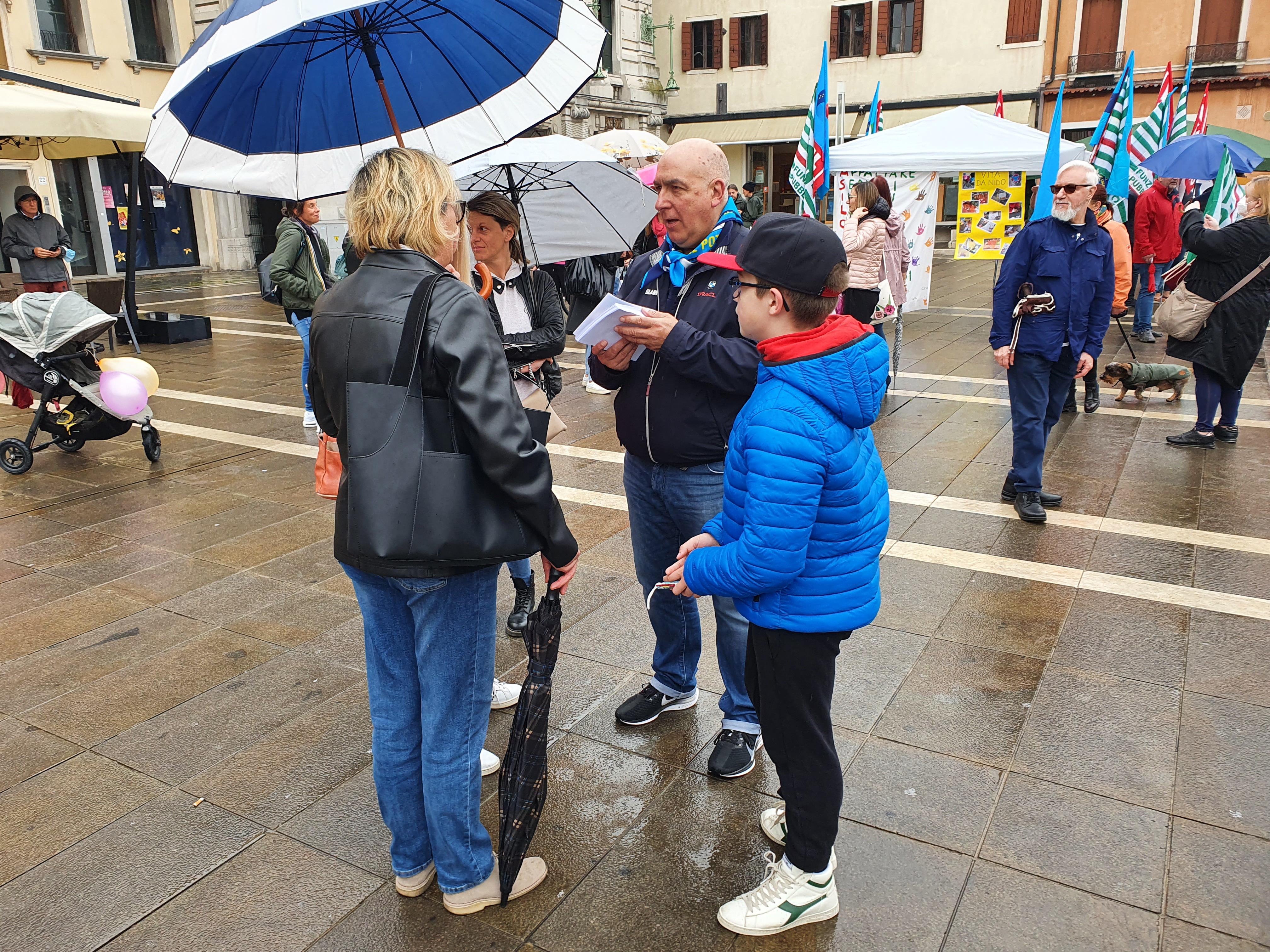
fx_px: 954
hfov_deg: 67.3
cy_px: 476
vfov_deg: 53.1
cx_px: 635
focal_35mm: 26
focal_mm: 4.32
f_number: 2.4
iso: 50
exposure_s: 1/297
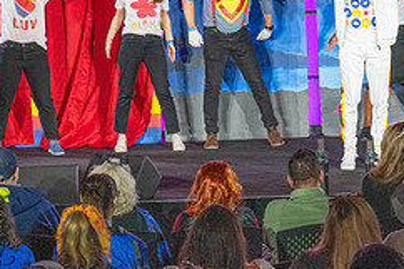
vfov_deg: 8.2
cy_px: 104
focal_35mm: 168
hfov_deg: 12.2
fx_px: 1884
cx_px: 362
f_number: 5
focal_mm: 70
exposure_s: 1/200
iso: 4000
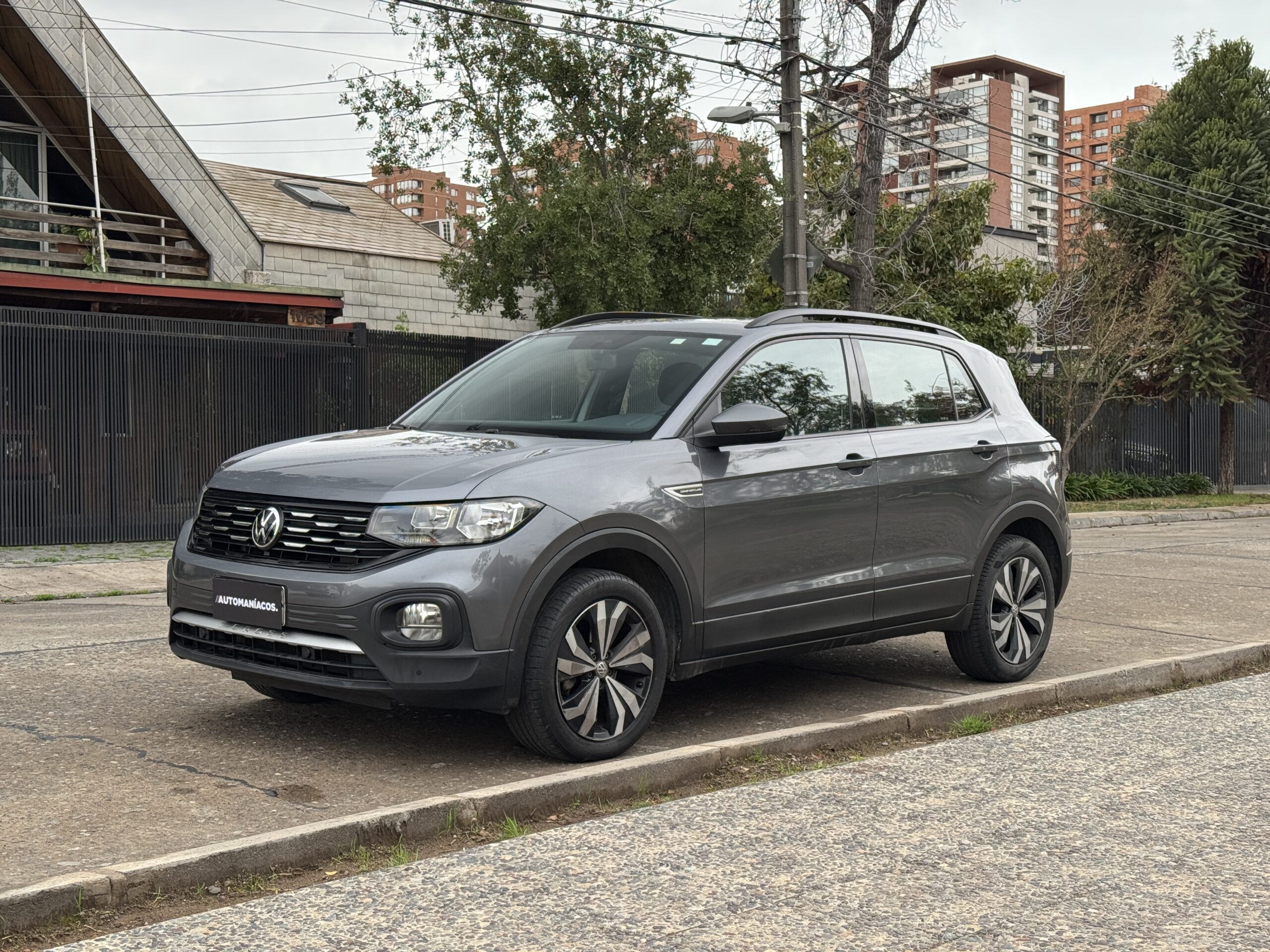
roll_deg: -0.1
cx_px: 635
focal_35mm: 48
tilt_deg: -0.1
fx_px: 1761
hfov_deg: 39.7
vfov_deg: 30.3
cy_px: 476
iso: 80
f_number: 1.78
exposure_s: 1/150
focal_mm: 6.76
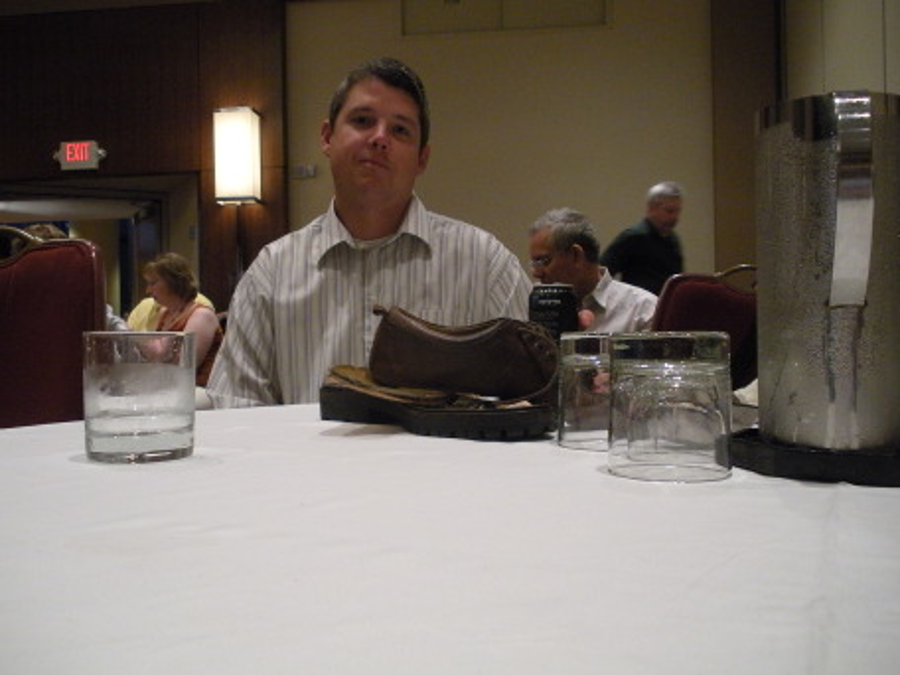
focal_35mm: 36
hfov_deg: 51.4
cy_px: 338
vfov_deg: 39.7
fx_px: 936
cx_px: 450
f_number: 3.5
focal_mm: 6.3
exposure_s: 1/25.6
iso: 400
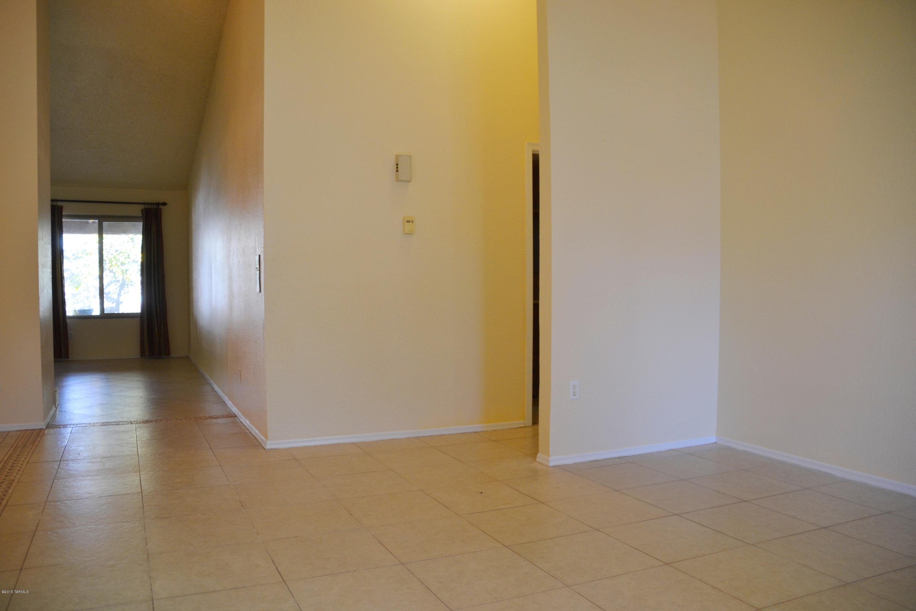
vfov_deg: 47.9
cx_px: 458
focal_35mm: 27
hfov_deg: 67.4
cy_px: 306
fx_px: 687
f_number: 4
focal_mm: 18
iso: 400
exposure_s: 1/60
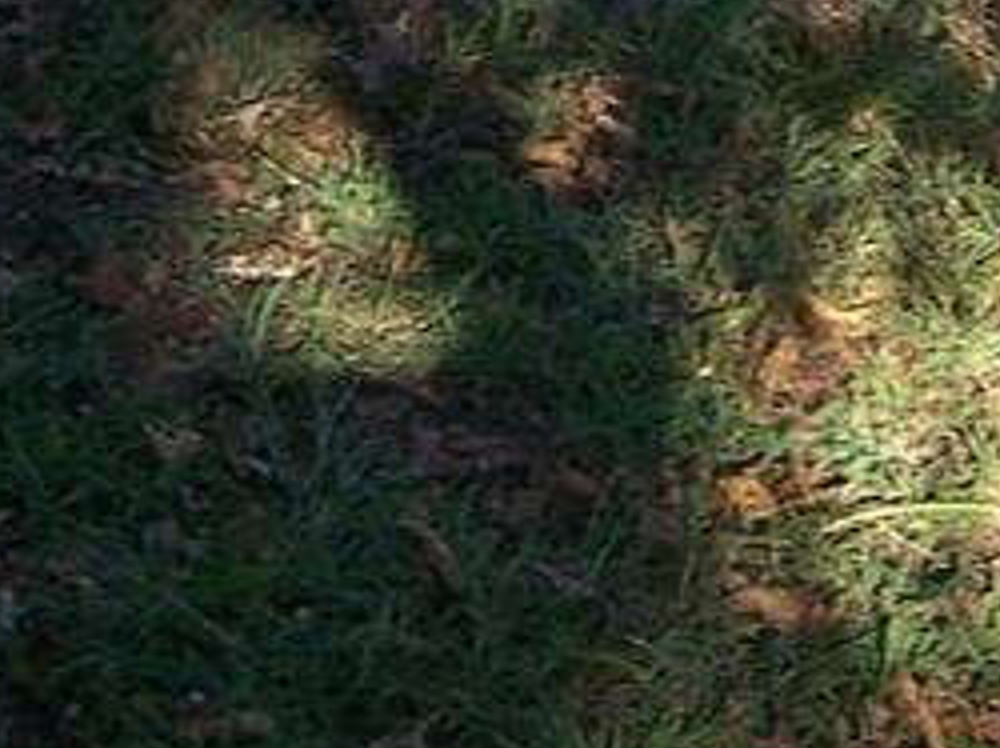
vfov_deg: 6.4
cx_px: 972
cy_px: -1136
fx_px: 6320
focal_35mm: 219
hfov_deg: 9.0
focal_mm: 6.3
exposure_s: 1/200
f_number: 2.8
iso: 80
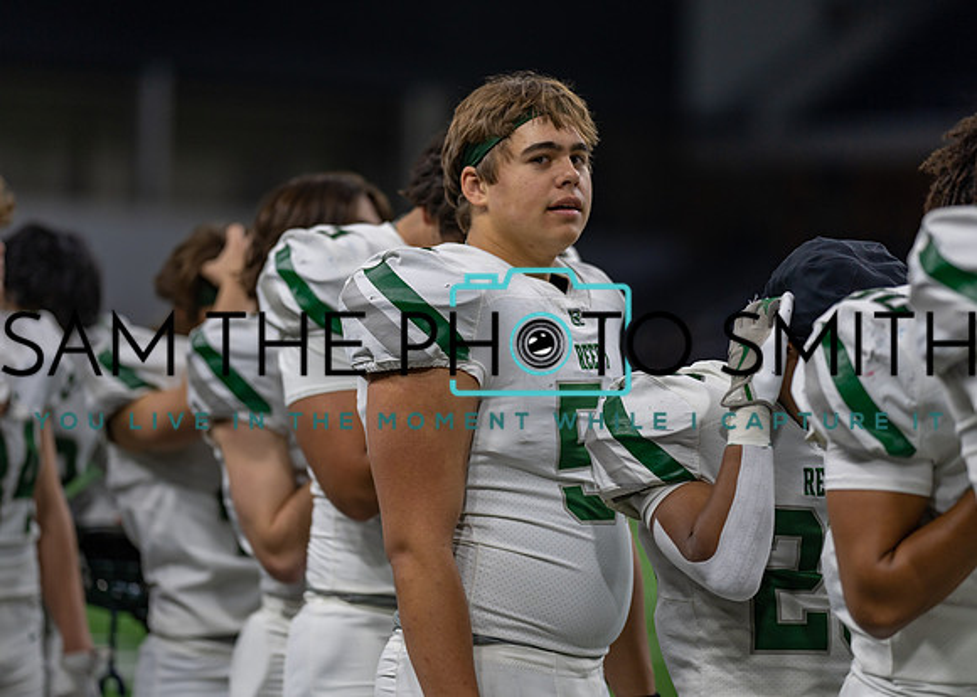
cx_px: 488
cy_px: 348
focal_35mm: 141
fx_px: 3924
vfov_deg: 10.2
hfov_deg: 14.2
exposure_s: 1/640
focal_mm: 135
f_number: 2
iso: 400
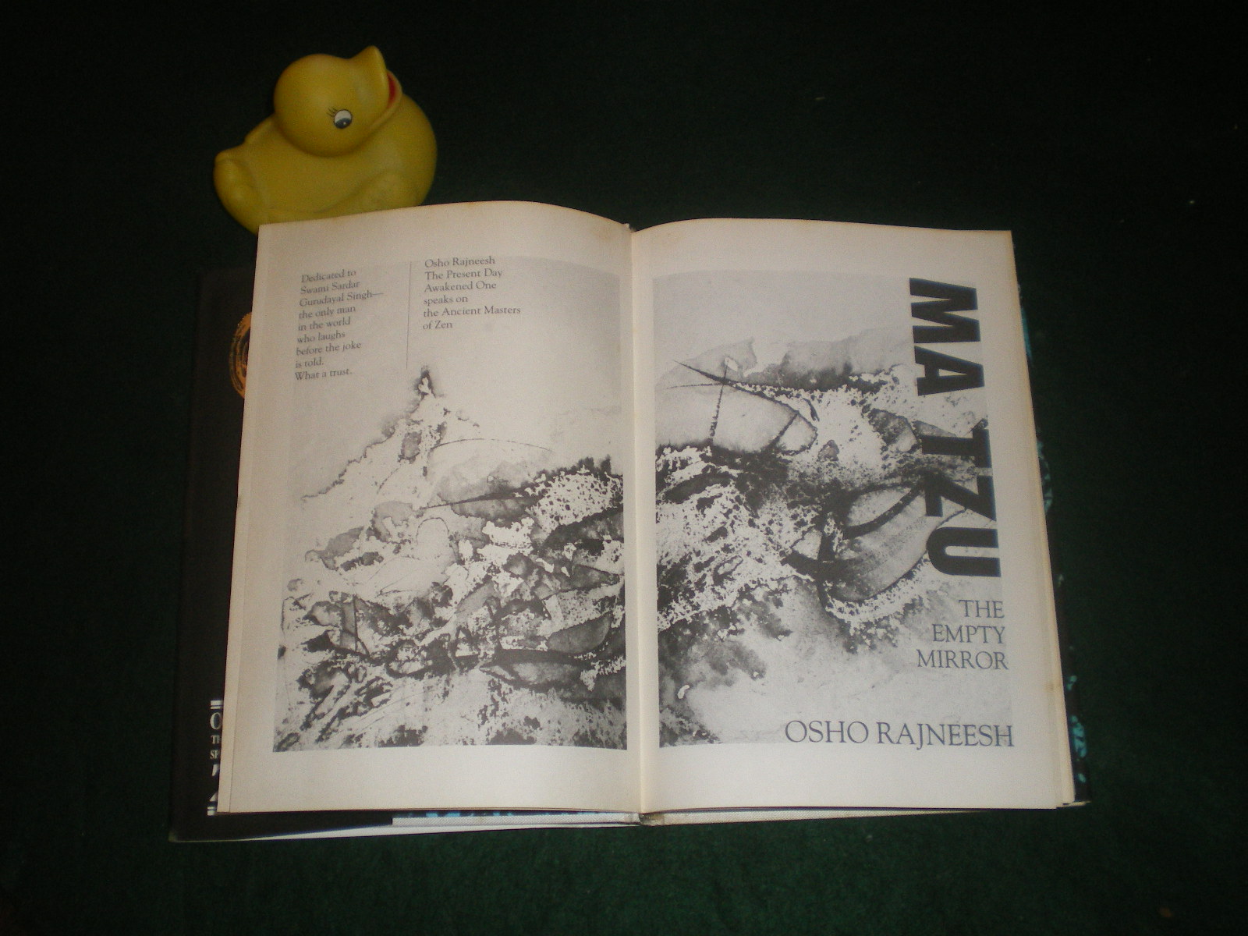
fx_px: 1370
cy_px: 468
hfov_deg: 49.0
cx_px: 624
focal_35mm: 38
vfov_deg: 37.7
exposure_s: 1/50
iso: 200
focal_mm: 6.3
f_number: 3.1
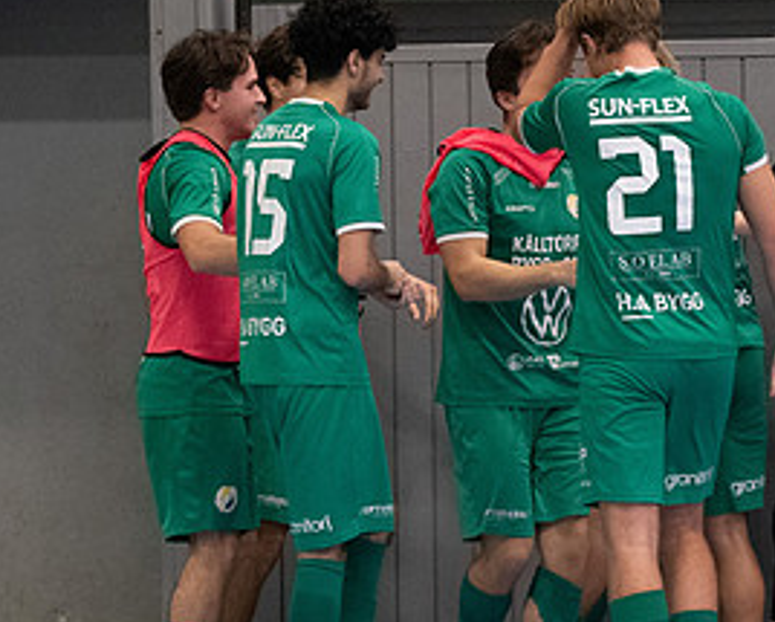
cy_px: 401
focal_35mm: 388
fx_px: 8909
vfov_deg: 4.0
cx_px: 654
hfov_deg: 5.0
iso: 8000
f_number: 3.2
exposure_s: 1/640
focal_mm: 122
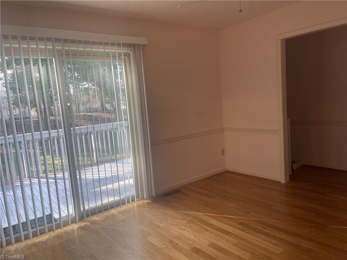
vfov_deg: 54.9
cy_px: 130
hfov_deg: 69.4
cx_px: 174
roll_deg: +4.0
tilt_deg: -7.9
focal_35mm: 25
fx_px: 251
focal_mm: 5.1
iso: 80
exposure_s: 1/120
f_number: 1.6
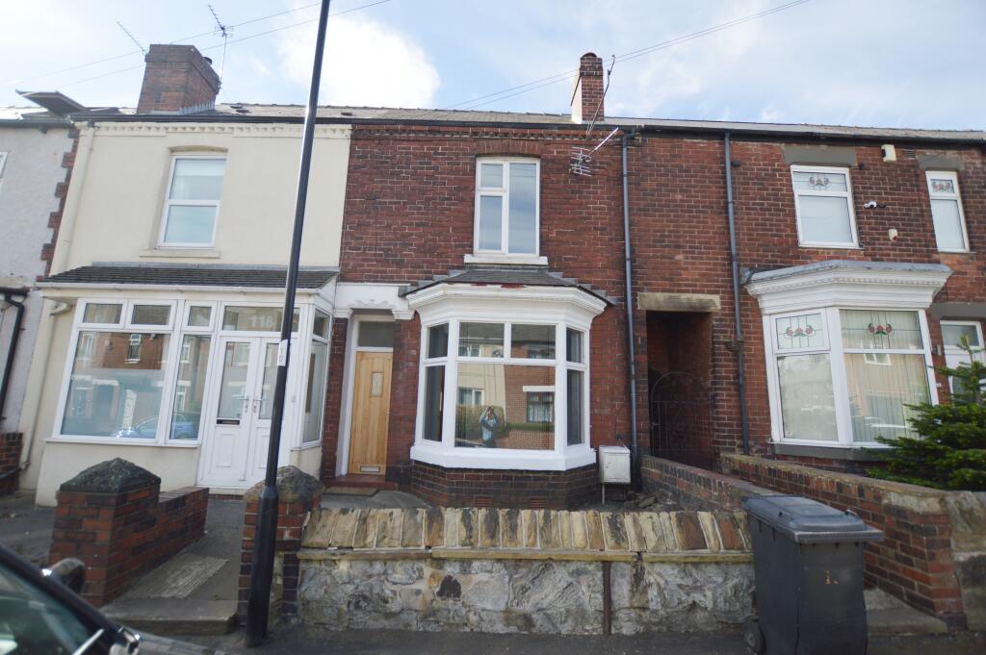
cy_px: 328
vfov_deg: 77.2
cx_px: 493
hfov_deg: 100.4
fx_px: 410
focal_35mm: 15
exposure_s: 1/640
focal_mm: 10
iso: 100
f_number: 3.5
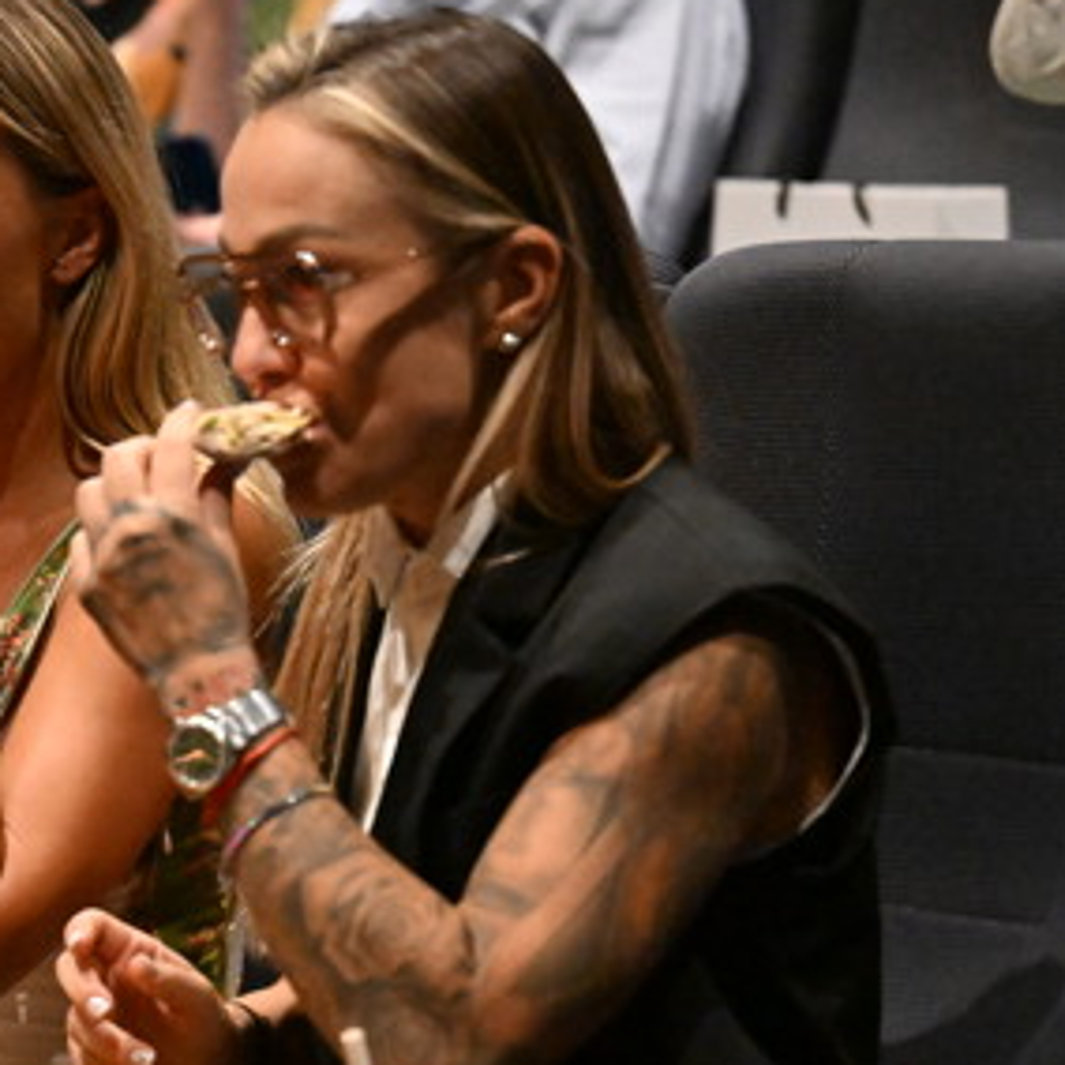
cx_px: 71
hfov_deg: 9.1
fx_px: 6683
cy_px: 660
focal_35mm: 192
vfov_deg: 9.1
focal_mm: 93
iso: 20000
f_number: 2.8
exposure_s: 1/200
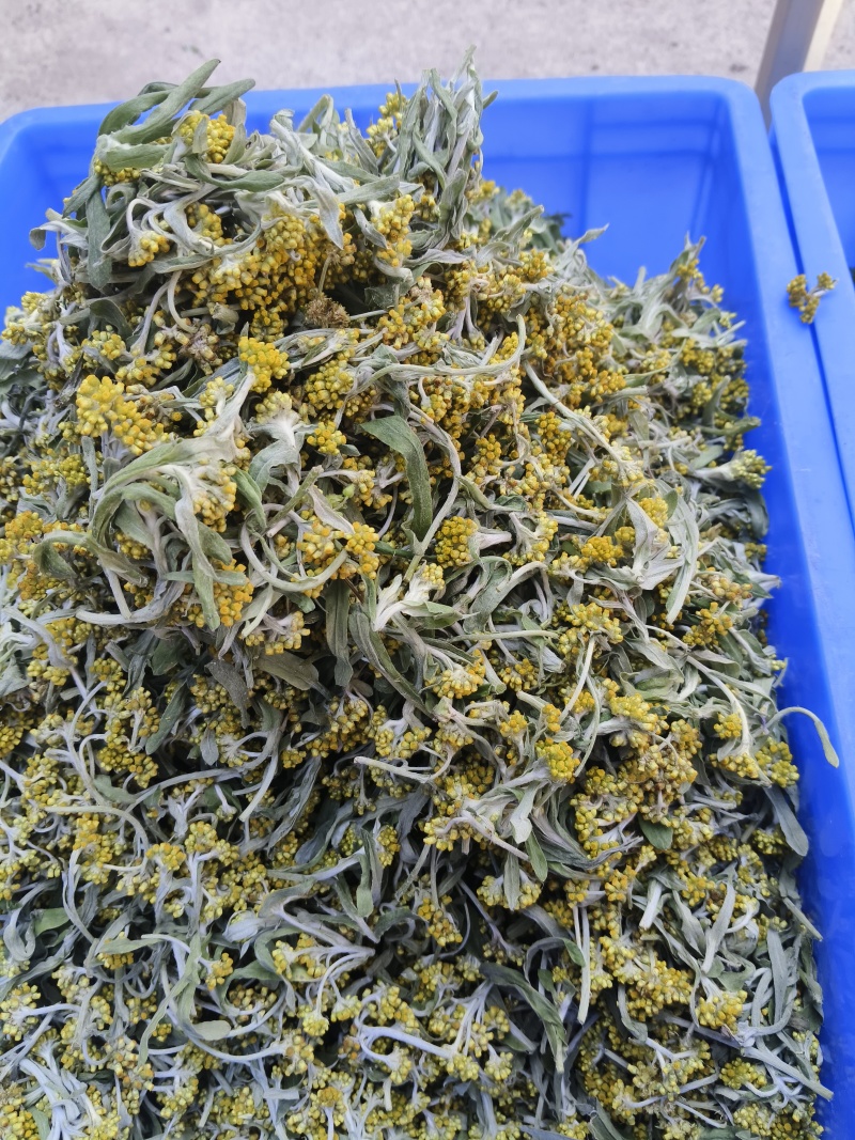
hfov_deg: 53.1
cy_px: 570
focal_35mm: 26
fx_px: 856
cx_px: 428
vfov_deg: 67.3
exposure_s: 1/100
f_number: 1.79
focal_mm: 4.84
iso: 64
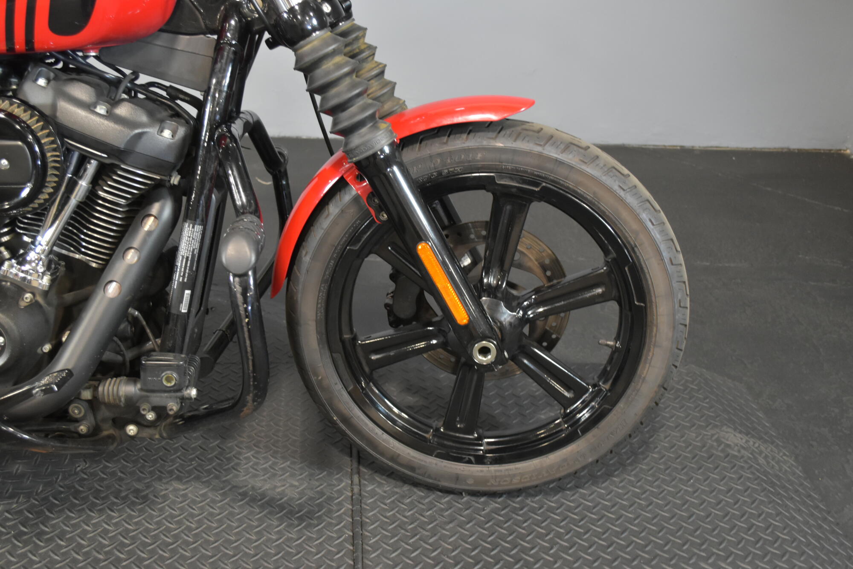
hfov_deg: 57.2
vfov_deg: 40.0
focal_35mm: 33
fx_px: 782
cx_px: 426
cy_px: 284
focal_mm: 22
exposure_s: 1/20
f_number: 4
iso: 1600
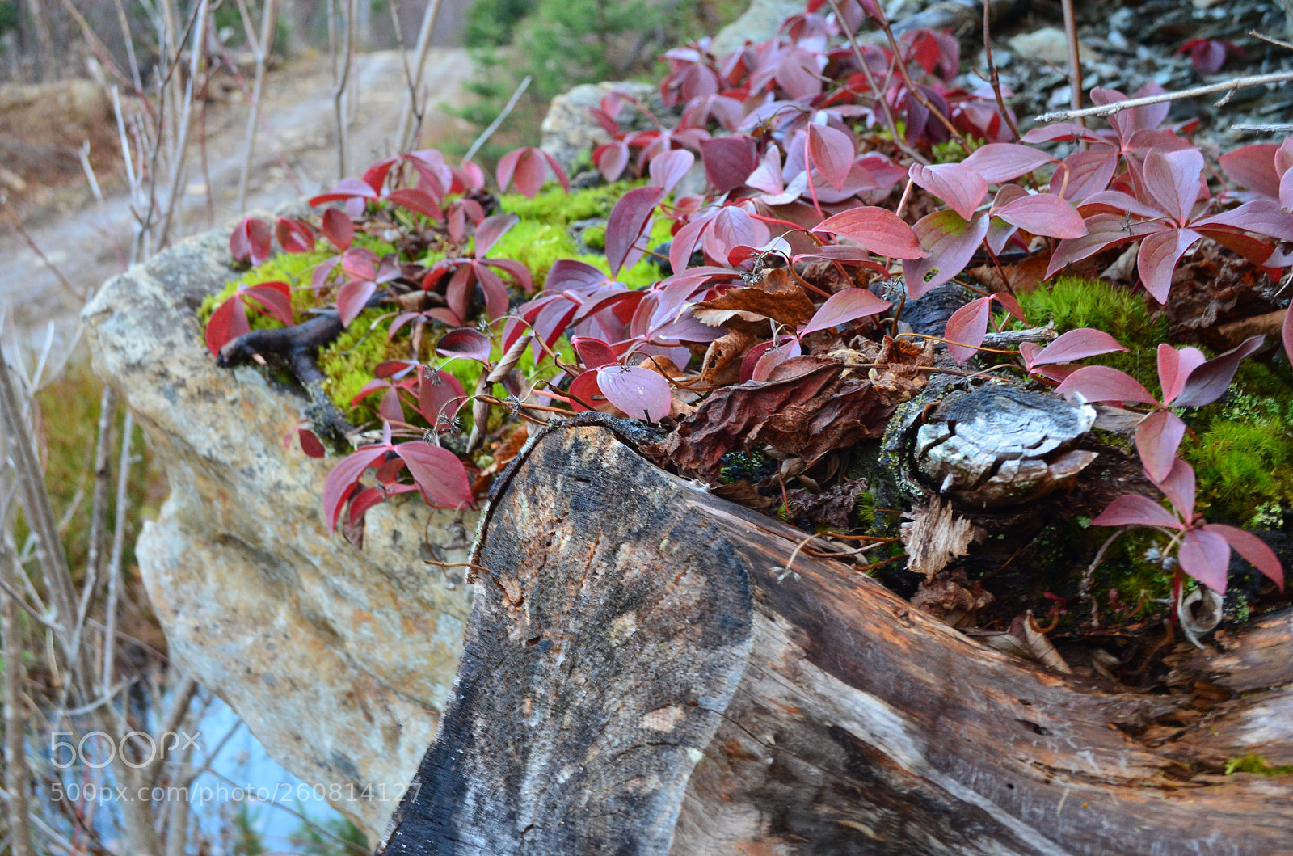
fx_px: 1398
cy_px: 428
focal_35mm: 39
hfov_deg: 49.7
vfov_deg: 34.0
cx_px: 646
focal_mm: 26
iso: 800
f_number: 7.1
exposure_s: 1/25
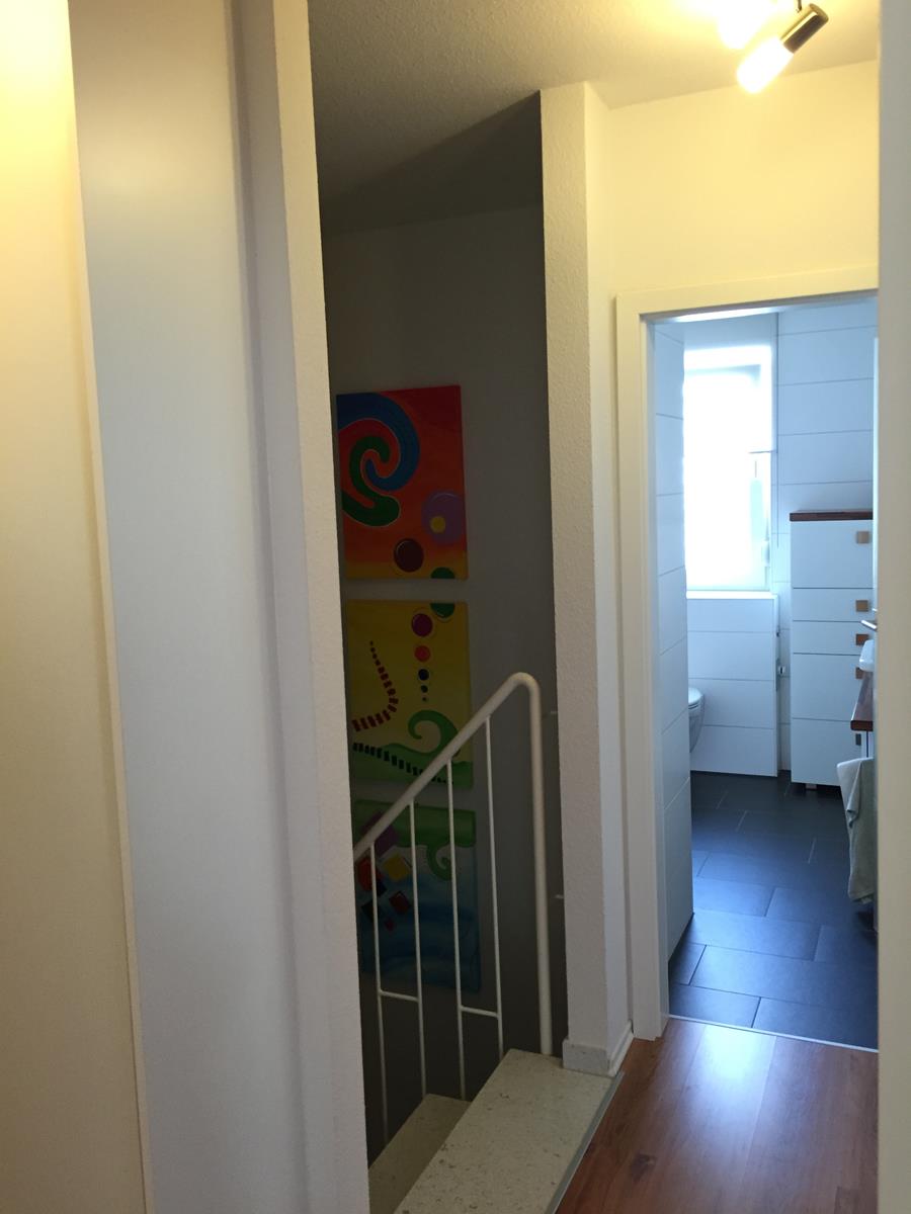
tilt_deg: -7.2
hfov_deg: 48.2
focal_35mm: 29
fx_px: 1018
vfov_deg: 61.7
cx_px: 456
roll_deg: +1.5
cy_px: 607
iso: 125
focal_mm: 4.15
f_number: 2.2
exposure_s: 1/30
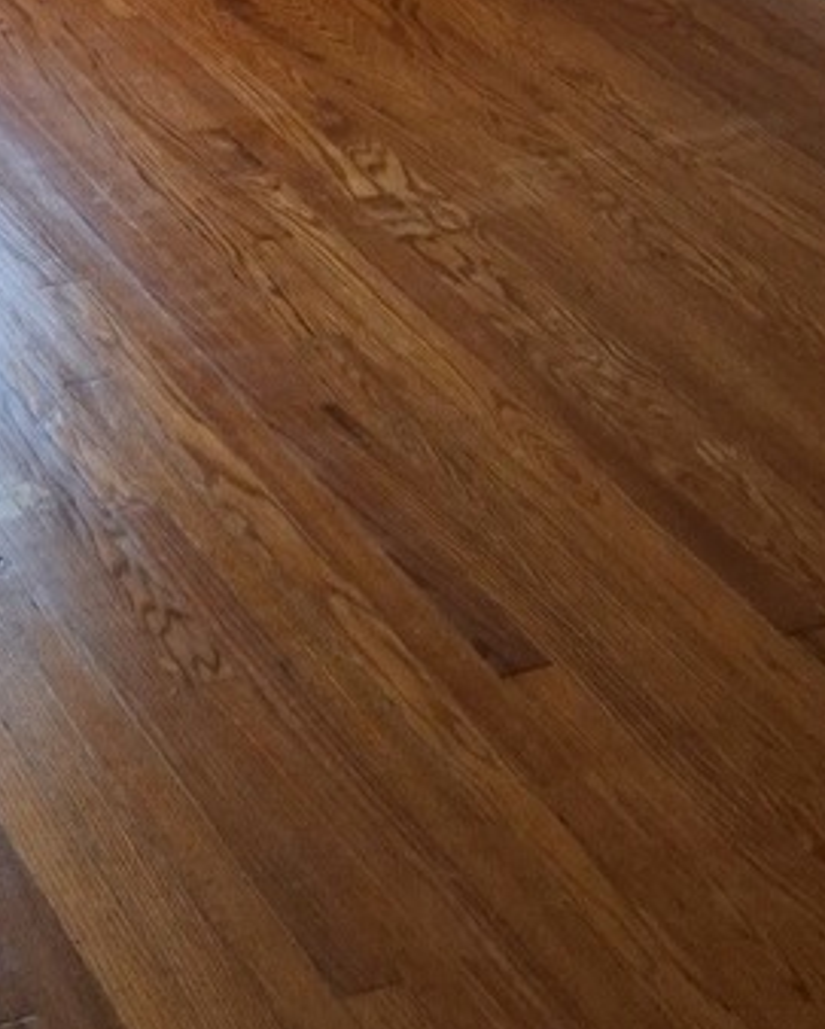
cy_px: -478
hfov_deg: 17.3
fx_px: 2469
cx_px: -384
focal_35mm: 81
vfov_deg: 20.4
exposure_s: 1/120
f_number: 1.8
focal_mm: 3.98
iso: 125
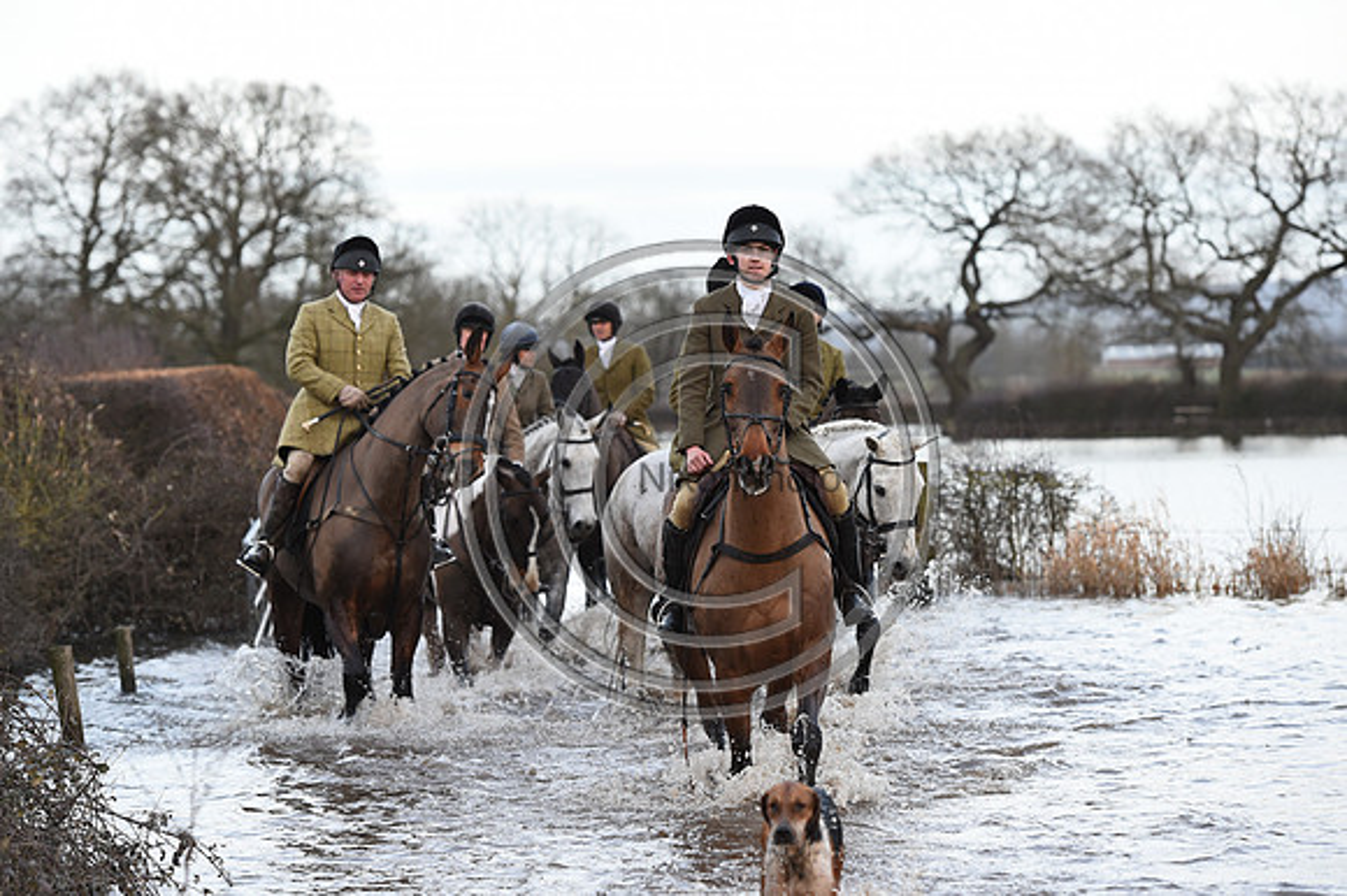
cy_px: 448
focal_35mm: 135
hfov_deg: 15.2
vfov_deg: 10.1
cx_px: 674
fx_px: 5048
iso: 2000
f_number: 4.5
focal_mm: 135
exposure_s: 1/1000
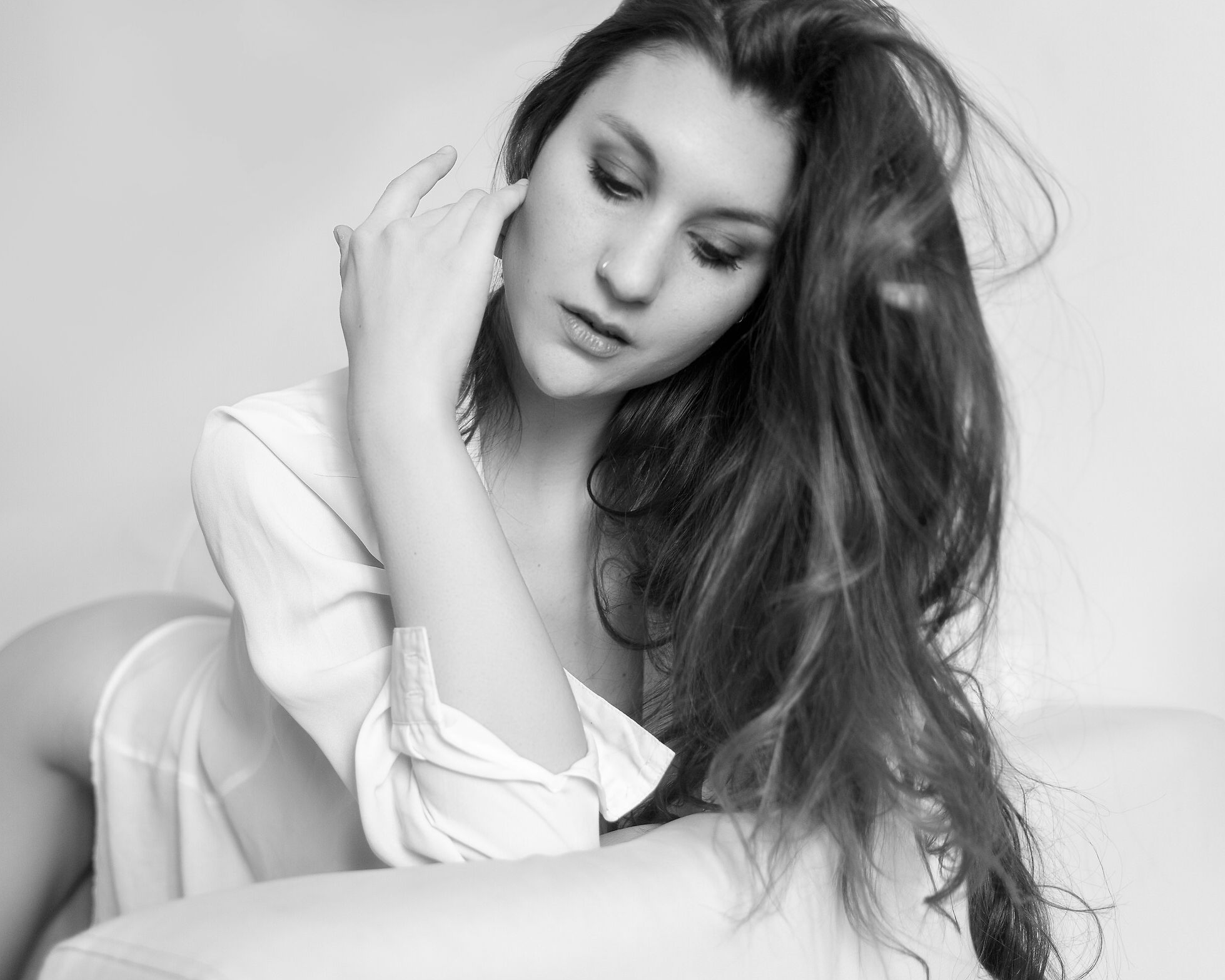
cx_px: 507
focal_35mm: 46
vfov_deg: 32.7
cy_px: 487
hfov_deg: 40.2
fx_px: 1668
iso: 400
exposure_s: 1/100
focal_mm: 40
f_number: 2.8
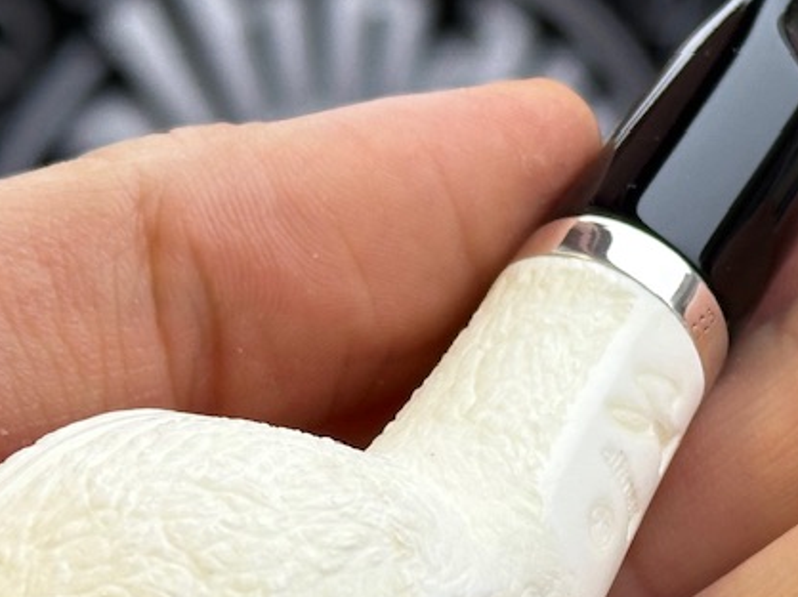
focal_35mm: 147
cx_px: 598
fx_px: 3387
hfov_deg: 13.4
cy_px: 435
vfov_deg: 10.1
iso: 80
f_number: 1.78
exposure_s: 1/100
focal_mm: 6.86
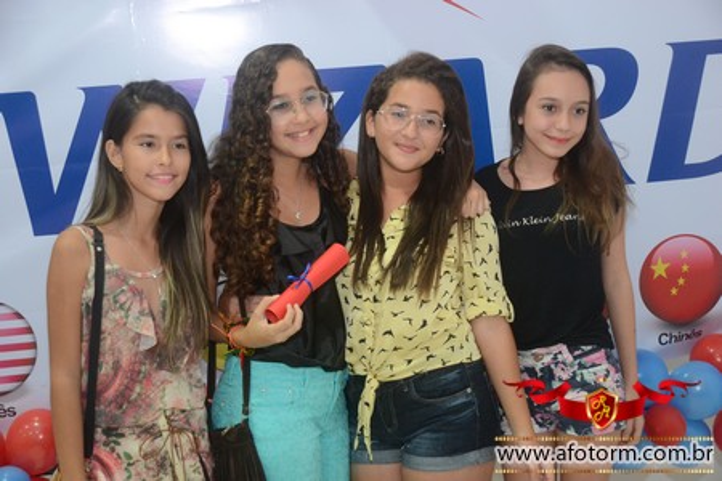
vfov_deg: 25.8
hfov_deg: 37.9
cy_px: 240
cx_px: 361
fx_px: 1053
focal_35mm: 52
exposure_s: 1/80
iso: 1600
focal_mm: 35
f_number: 4.2
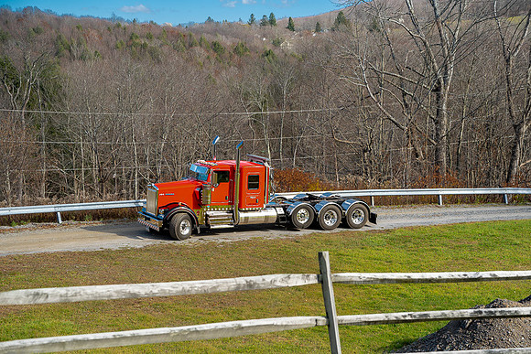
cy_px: 177
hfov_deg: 31.4
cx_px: 266
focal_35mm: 64
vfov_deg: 21.3
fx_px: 944
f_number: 3.5
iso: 100
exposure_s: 1/160
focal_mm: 64
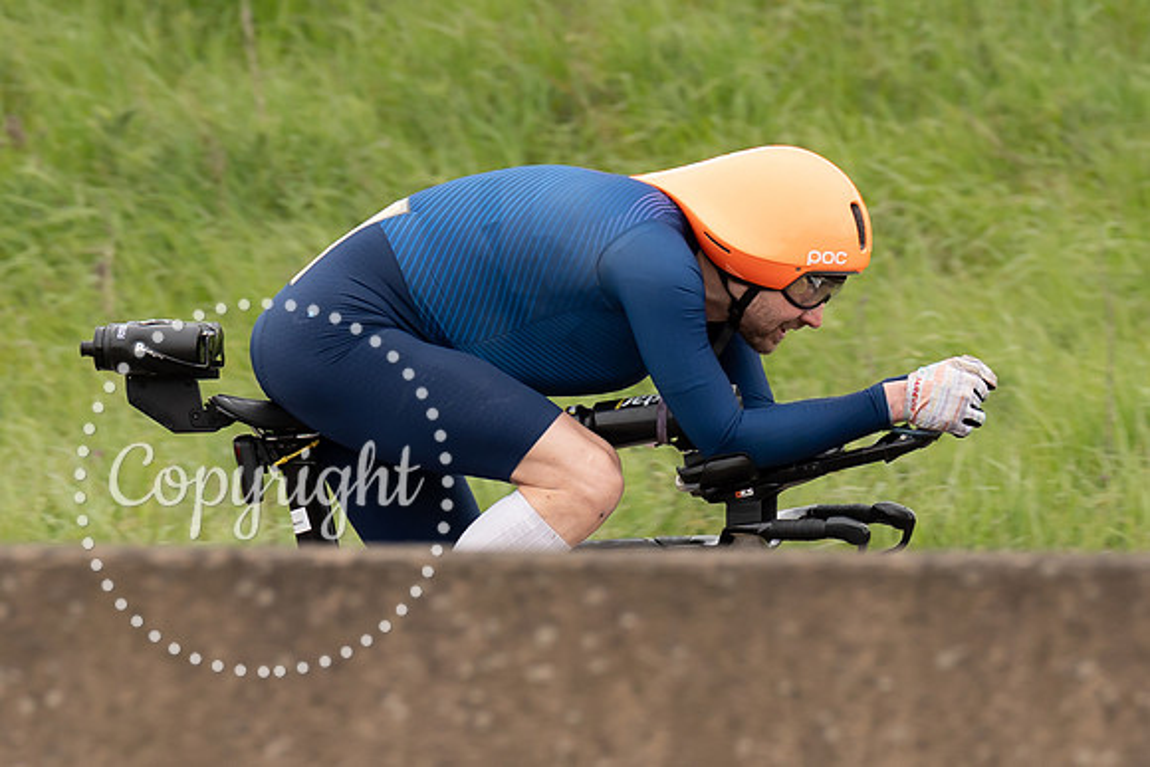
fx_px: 18413
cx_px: 769
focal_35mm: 576
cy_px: 332
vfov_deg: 2.4
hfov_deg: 3.6
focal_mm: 200
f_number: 4
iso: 320
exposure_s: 1/1000
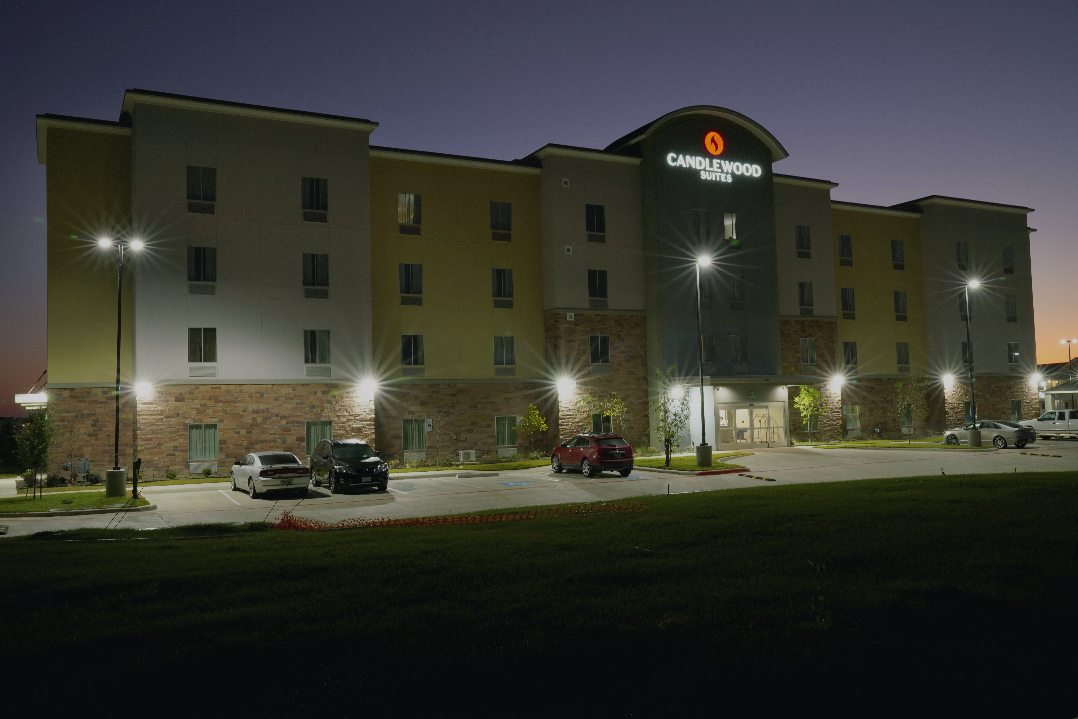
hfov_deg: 61.9
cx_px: 539
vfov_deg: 43.6
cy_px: 360
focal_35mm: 30
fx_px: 898
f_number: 18
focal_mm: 30
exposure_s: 1.6
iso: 500
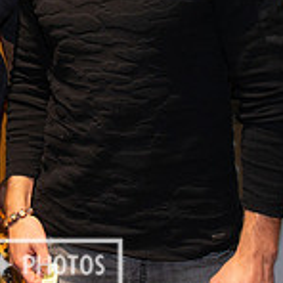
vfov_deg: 20.7
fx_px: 740
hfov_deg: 20.8
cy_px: -22
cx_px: -13
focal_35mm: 80
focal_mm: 24
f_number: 6.3
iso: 640
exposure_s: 1/60
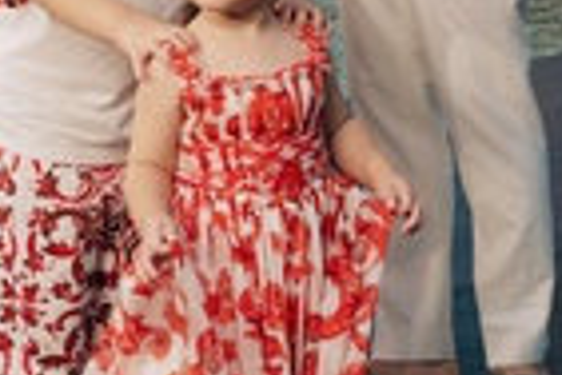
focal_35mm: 154
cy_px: -209
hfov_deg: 13.3
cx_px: 283
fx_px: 2404
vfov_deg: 8.7
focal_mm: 34
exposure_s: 1/250
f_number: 5.6
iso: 400
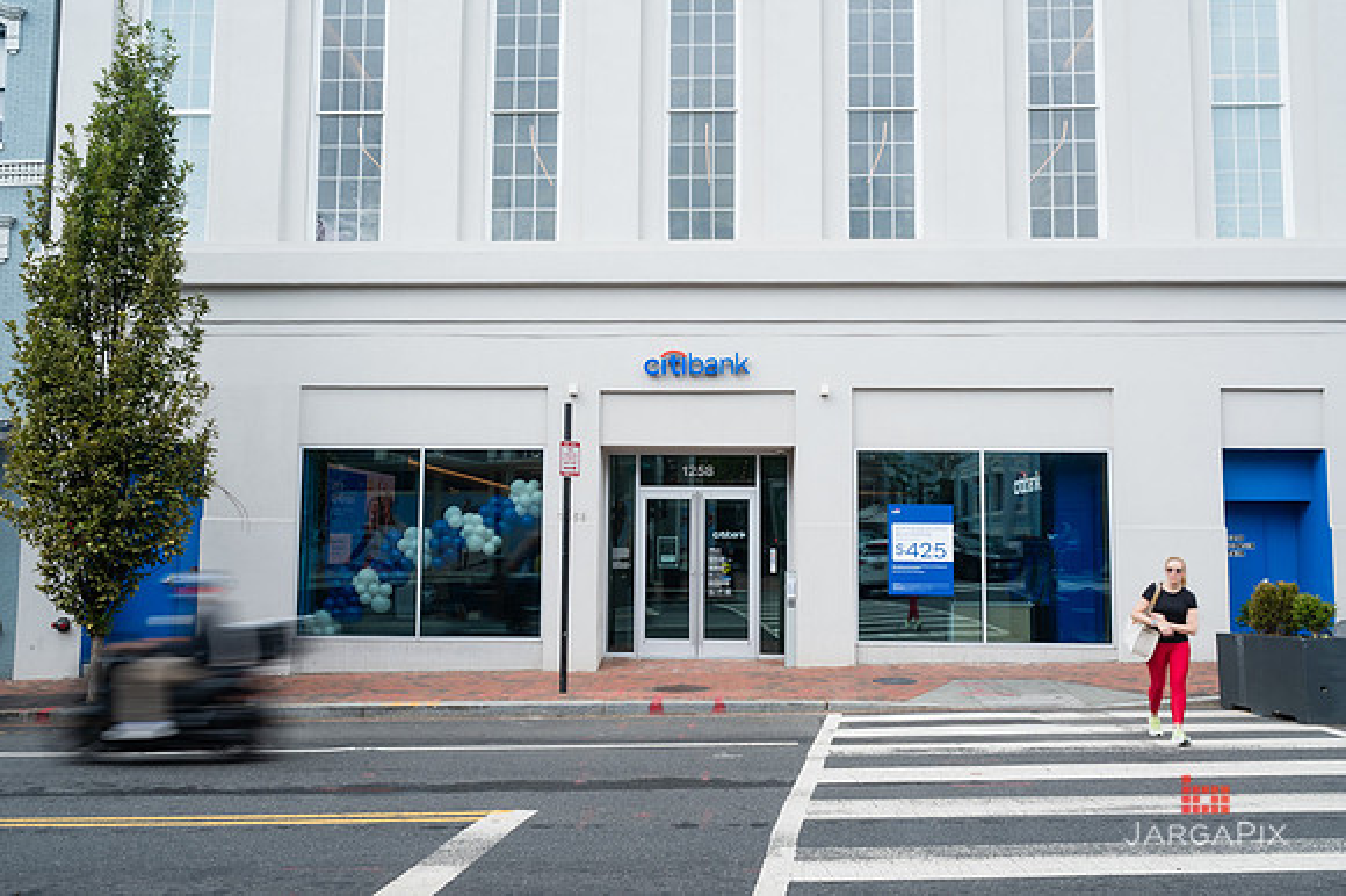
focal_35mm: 30
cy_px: 448
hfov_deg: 61.7
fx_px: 1126
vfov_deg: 43.4
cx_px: 673
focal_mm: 30
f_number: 18
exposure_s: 1/20
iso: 100
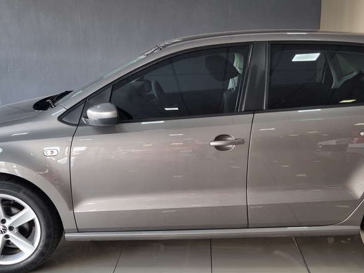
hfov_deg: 41.9
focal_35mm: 45
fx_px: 473
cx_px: 212
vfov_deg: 32.1
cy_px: 157
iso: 125
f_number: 1.8
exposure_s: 1/100
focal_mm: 5.4
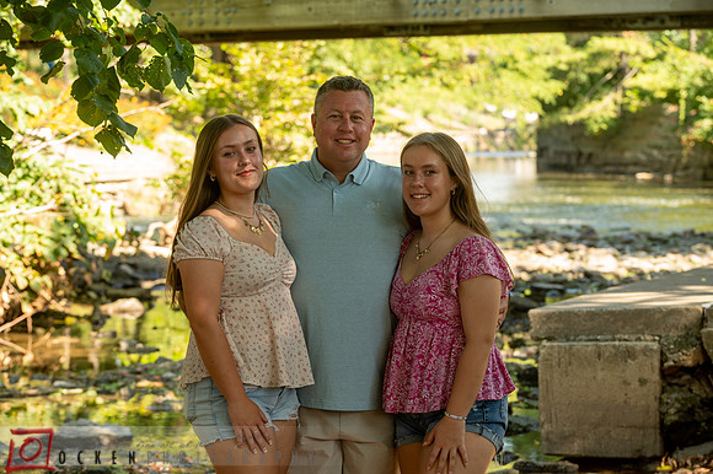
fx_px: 2078
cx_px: 356
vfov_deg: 13.0
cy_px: 237
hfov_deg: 19.5
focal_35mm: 105
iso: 250
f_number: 5
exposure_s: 1/80
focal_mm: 105
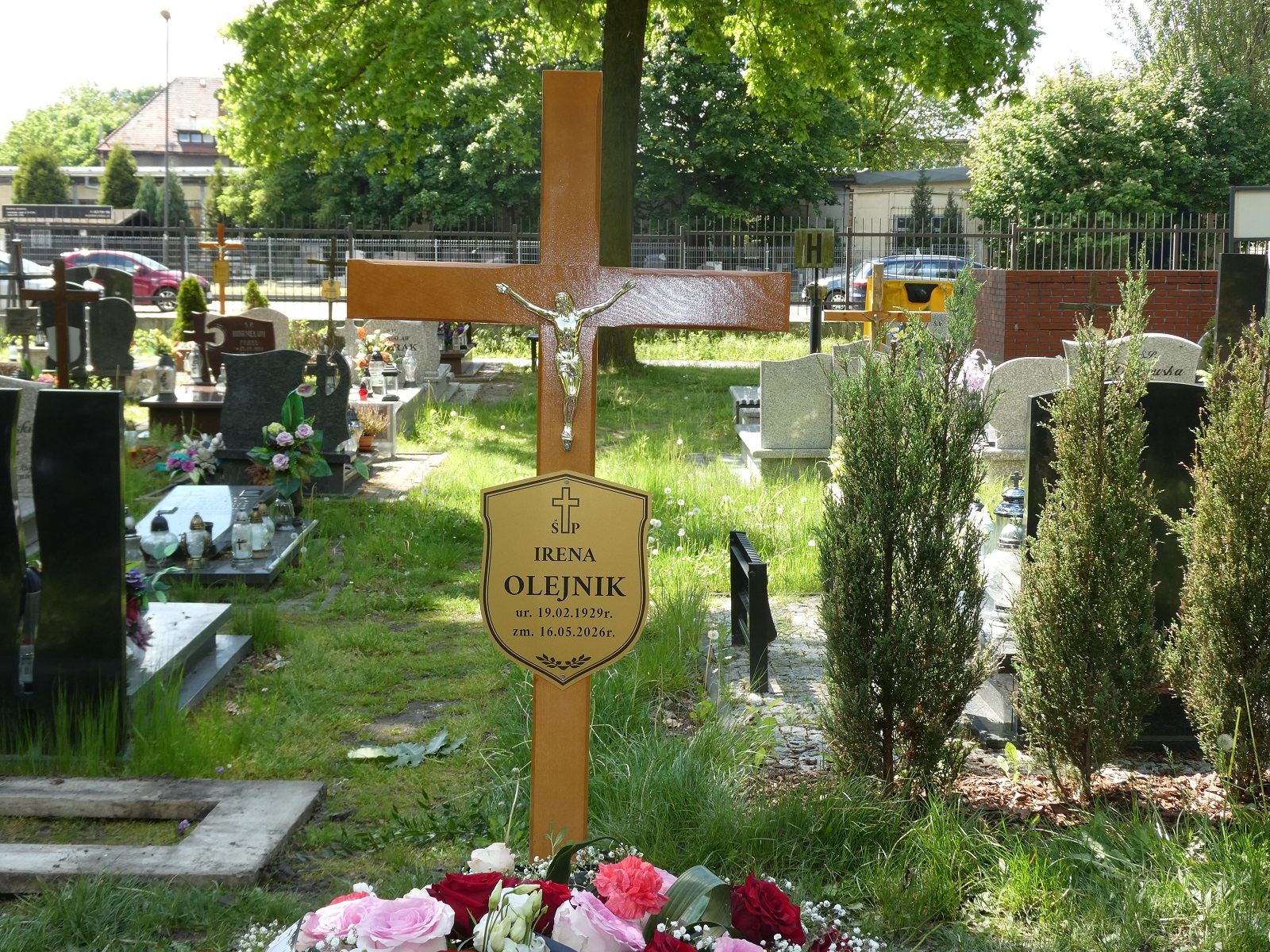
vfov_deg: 29.1
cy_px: 476
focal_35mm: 50
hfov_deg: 38.2
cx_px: 635
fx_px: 1834
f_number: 4.1
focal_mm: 9
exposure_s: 1/125
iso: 80
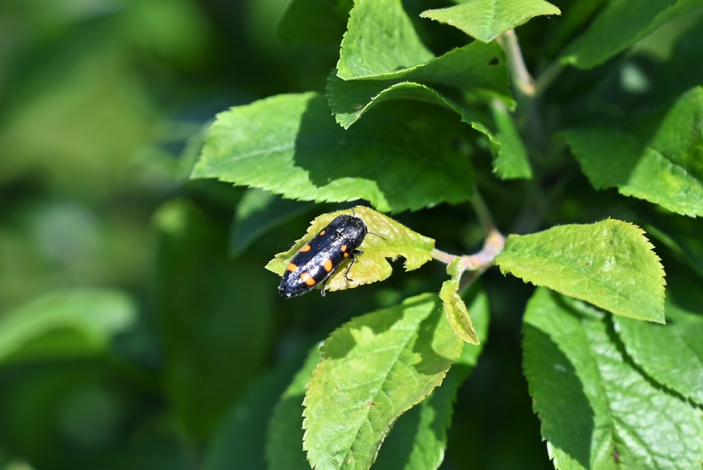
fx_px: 9769
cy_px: 235
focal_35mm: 500
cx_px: 352
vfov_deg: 2.8
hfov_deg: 4.1
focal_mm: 500
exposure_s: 1/500
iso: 200
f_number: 5.6
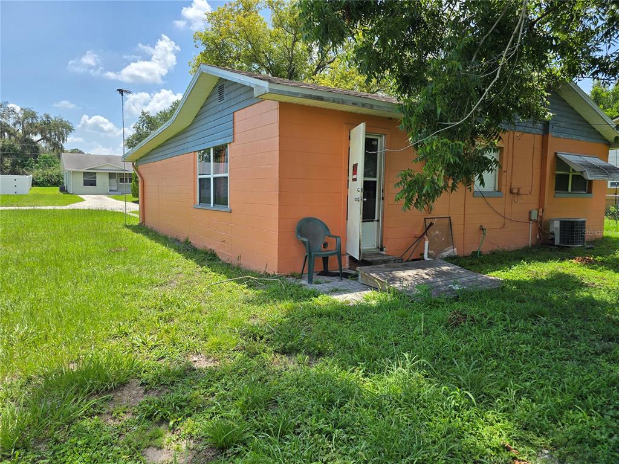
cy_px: 232
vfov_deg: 58.9
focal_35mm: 23
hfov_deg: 73.9
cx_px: 310
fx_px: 411
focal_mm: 6.3
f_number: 1.7
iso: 12
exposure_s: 1/538
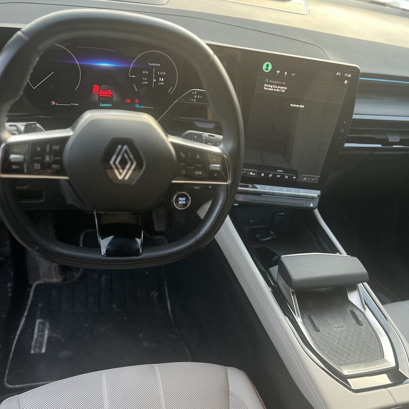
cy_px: 251
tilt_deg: -44.5
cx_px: 204
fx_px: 414
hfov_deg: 52.5
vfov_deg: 52.1
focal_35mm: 31
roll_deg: -15.5
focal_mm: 5.7
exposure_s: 1/60
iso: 250
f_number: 1.5
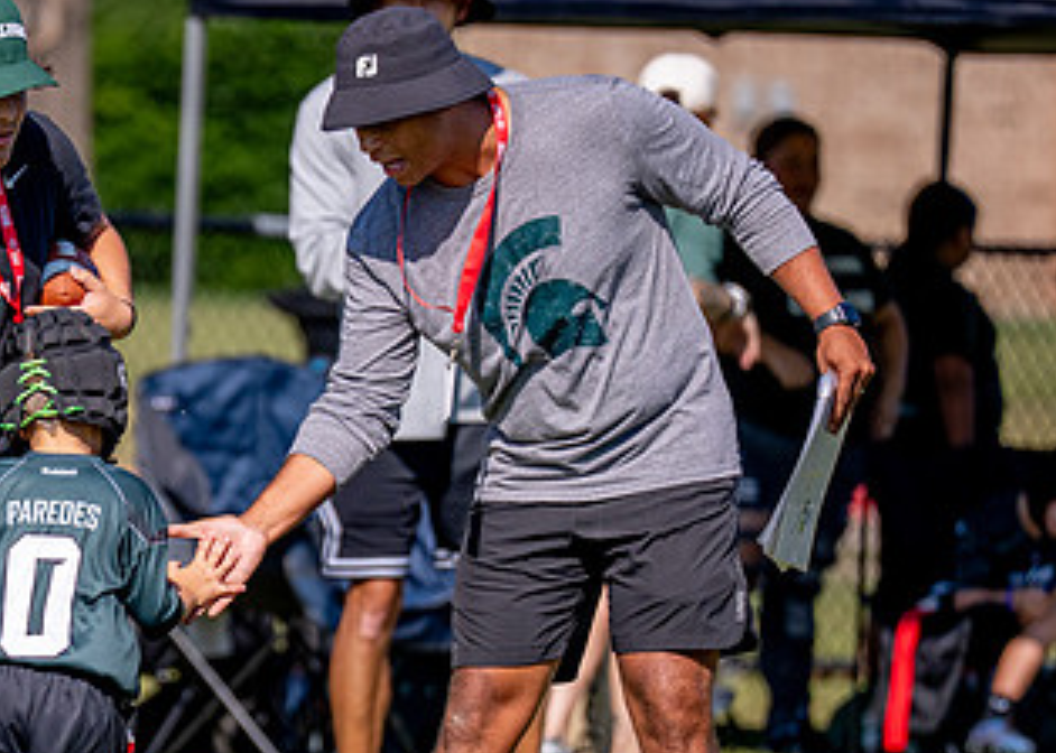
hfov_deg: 4.0
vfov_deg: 2.9
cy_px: 511
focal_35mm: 499
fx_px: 14959
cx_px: 126
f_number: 2.8
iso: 250
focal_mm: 200
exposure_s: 1/5000
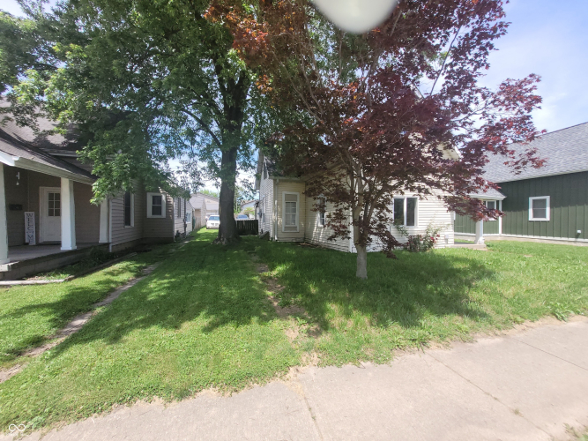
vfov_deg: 89.9
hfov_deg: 106.2
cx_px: 294
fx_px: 221
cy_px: 220
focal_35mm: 13
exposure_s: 1/758
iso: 40
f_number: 2.2
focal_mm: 1.74
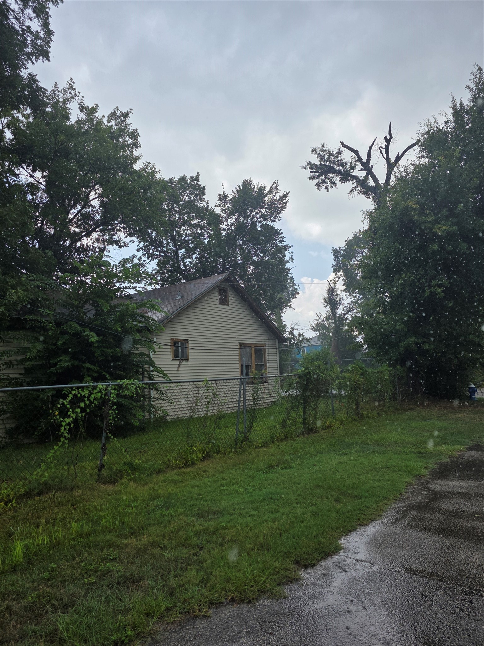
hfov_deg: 58.9
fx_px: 429
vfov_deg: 73.9
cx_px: 242
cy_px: 323
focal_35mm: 23
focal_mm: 6.3
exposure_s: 1/2993
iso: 80
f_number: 1.7
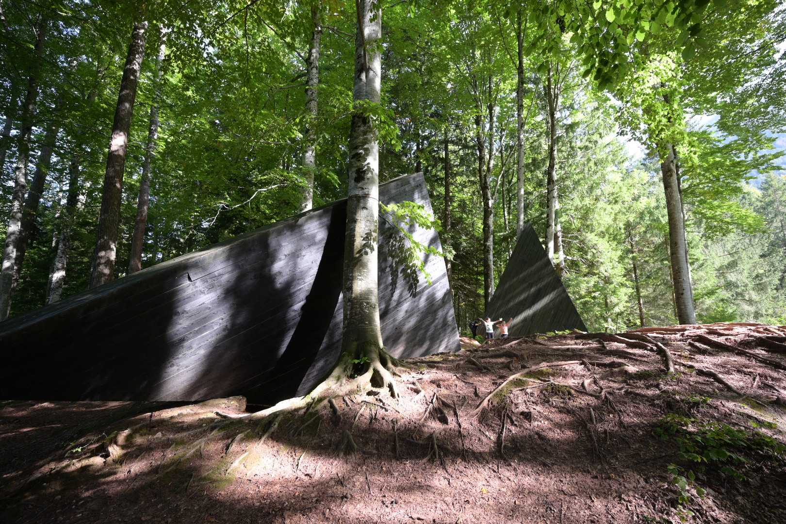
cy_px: 262
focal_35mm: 16
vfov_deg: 72.1
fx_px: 360
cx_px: 393
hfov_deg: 95.0
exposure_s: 1/160
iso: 400
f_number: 4
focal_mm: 16.5
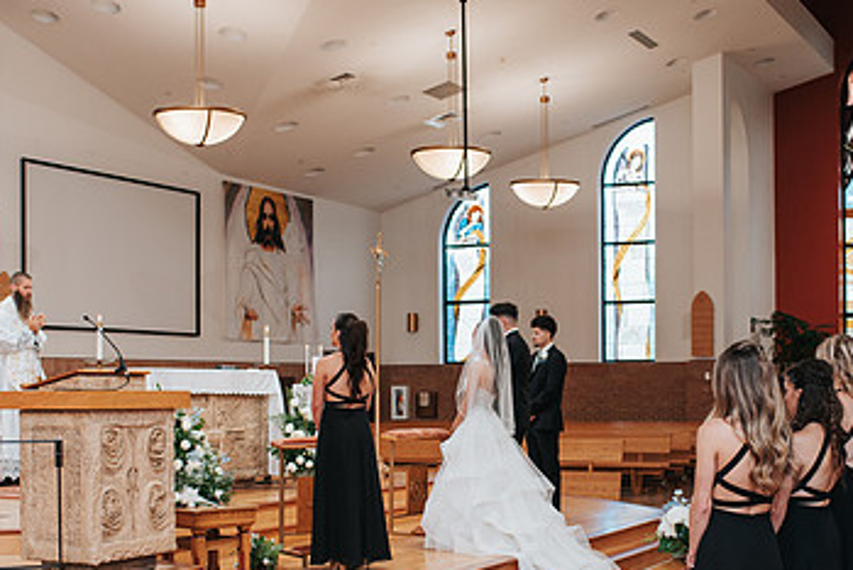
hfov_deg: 32.8
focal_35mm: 61
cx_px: 467
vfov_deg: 22.2
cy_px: 393
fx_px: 1446
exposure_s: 1/125
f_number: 2.8
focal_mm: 35
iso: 560
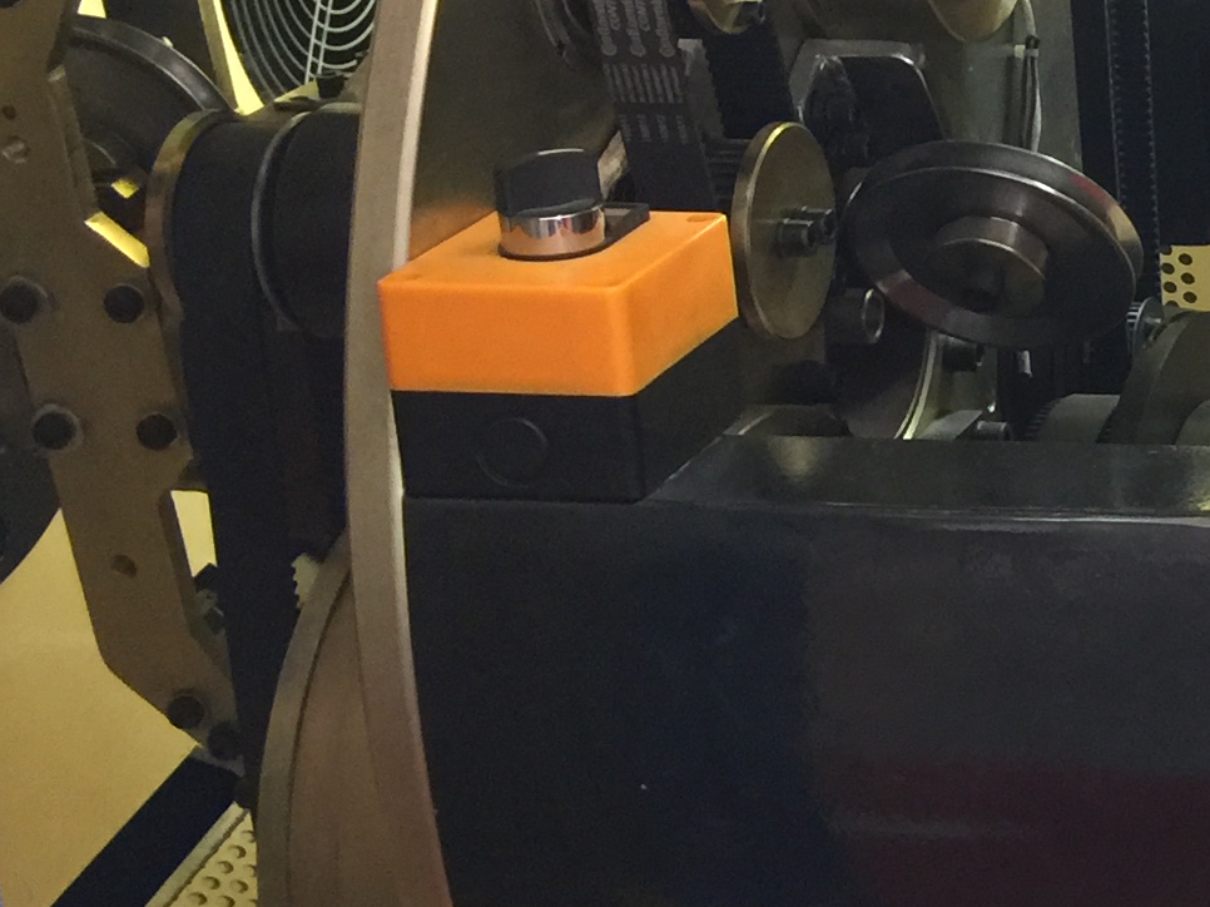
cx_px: 1937
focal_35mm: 98
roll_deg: -1.2
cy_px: 263
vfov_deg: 15.0
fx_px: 3425
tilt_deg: -26.2
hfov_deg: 17.5
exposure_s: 1/15
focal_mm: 4.15
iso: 100
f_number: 2.2
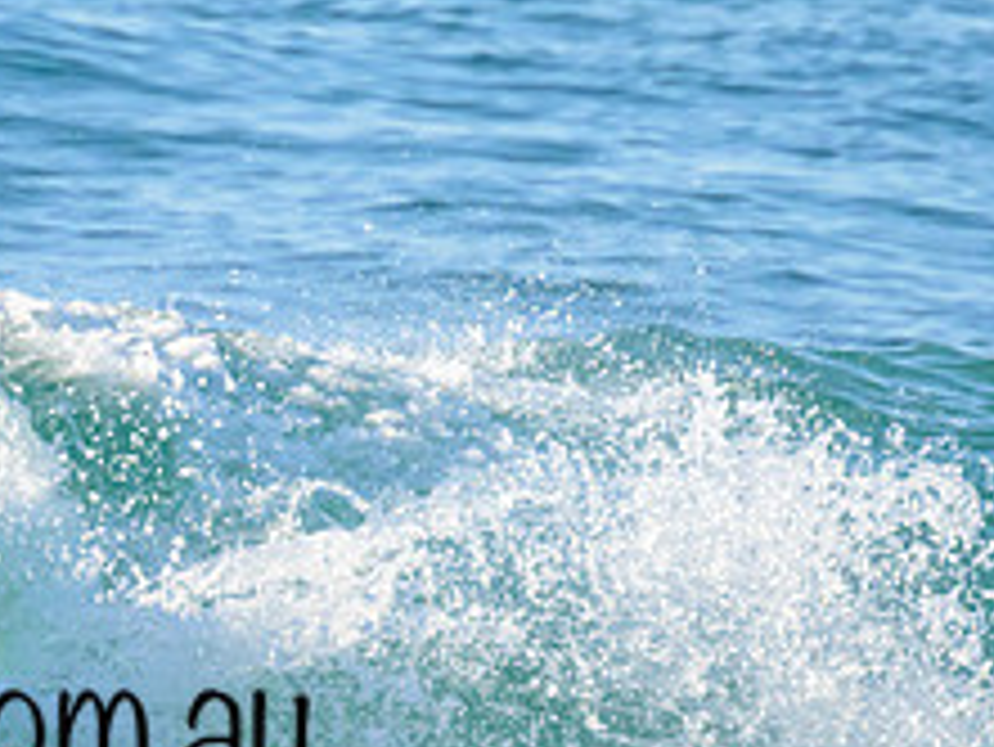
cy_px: 430
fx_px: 74757
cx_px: 213
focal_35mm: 2602
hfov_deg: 0.8
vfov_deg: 0.6
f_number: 11
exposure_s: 1/2000
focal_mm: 800
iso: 1600
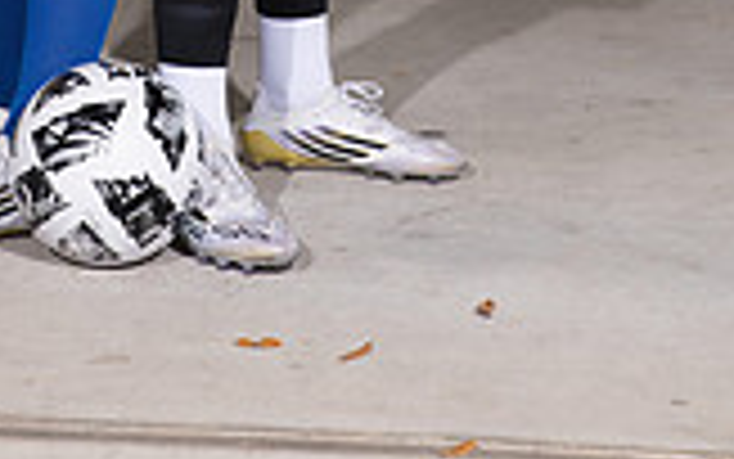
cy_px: -531
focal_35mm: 163
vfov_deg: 7.6
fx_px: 3262
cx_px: 230
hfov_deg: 12.8
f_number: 7.1
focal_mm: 58
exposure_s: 1/320
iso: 250
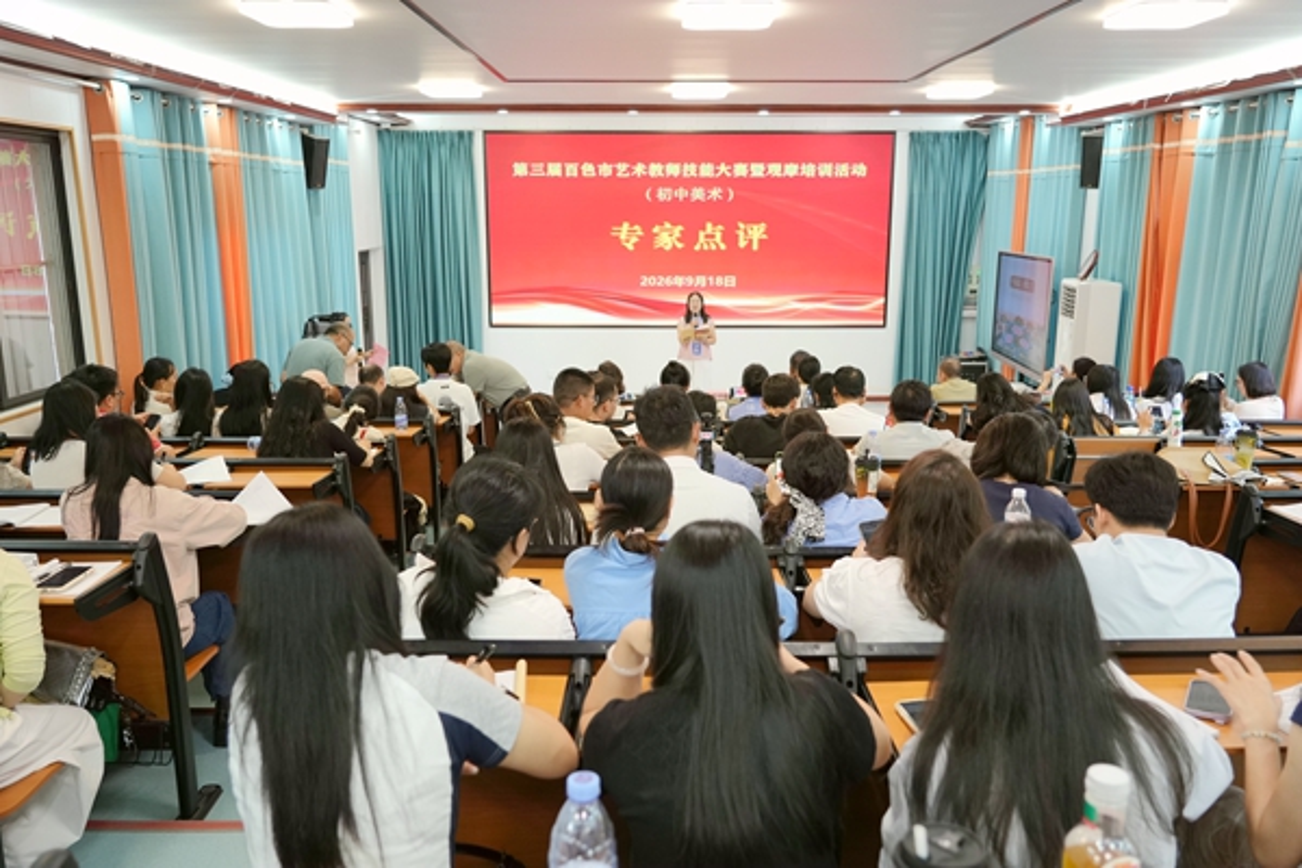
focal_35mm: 27
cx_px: 651
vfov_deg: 47.9
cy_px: 434
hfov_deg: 67.4
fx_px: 976
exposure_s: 1/160
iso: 1600
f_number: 4
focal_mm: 27
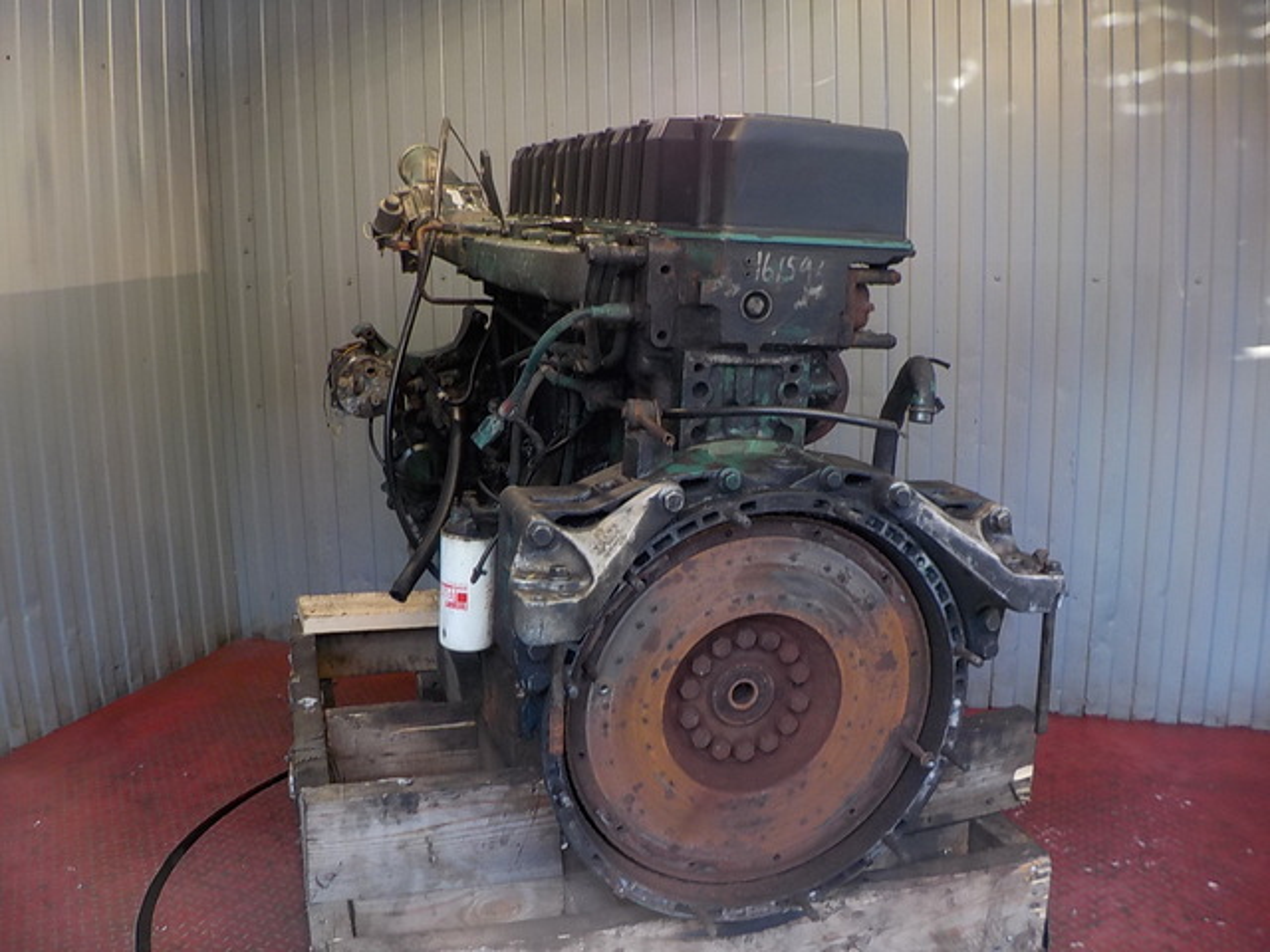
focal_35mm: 30
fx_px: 1101
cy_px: 476
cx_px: 635
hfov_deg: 60.0
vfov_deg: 46.8
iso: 125
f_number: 3.3
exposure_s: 1/30
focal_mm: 4.1
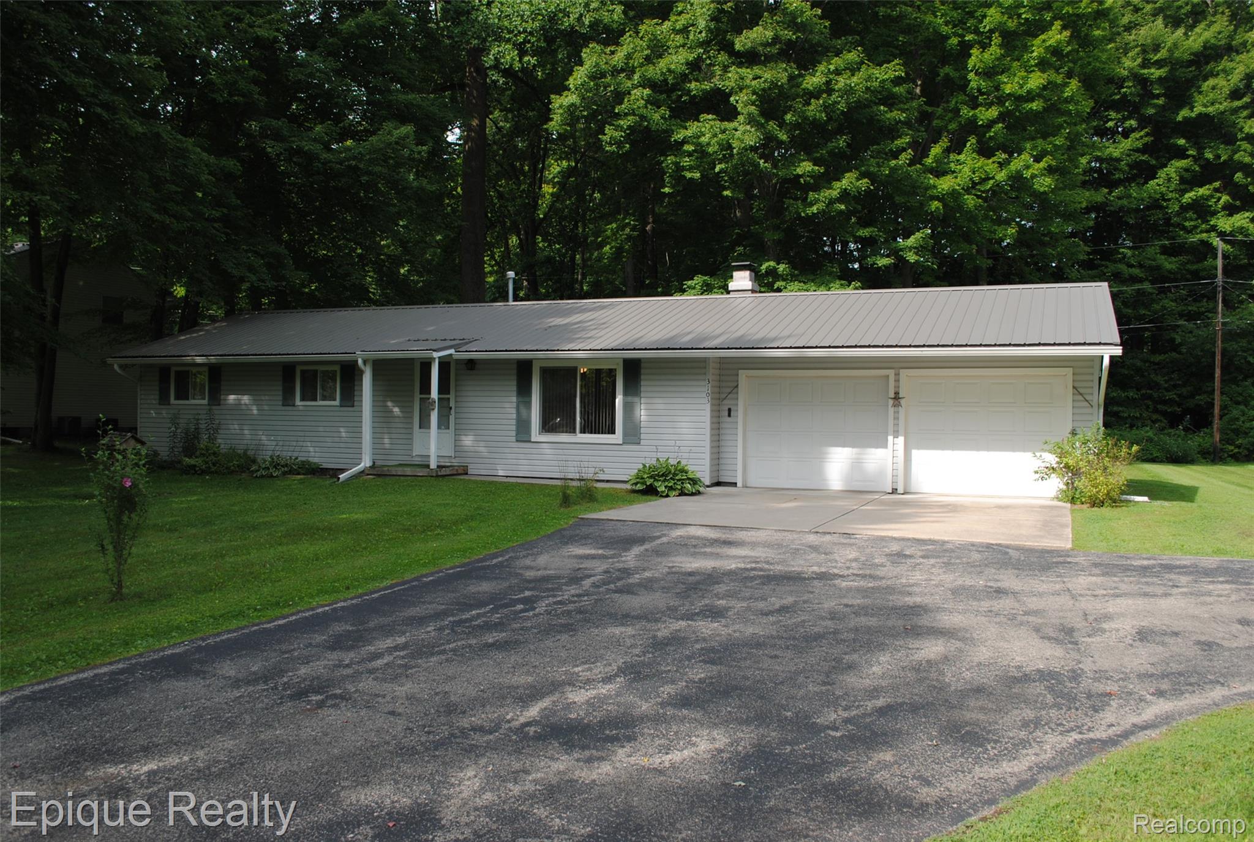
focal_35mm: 30
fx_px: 1047
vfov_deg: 43.8
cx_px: 627
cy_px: 421
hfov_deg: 61.8
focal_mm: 20
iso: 100
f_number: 5.6
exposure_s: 1/200
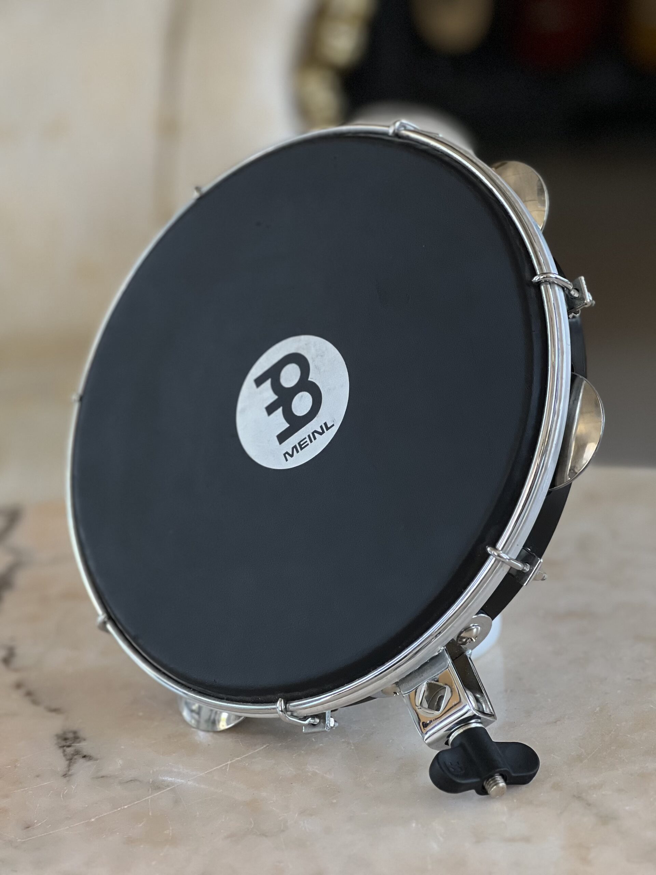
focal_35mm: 77
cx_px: 328
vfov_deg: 25.3
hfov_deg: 19.1
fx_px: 1946
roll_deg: +4.5
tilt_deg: -14.4
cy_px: 438
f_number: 2.8
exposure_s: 1/101
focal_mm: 9
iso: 250
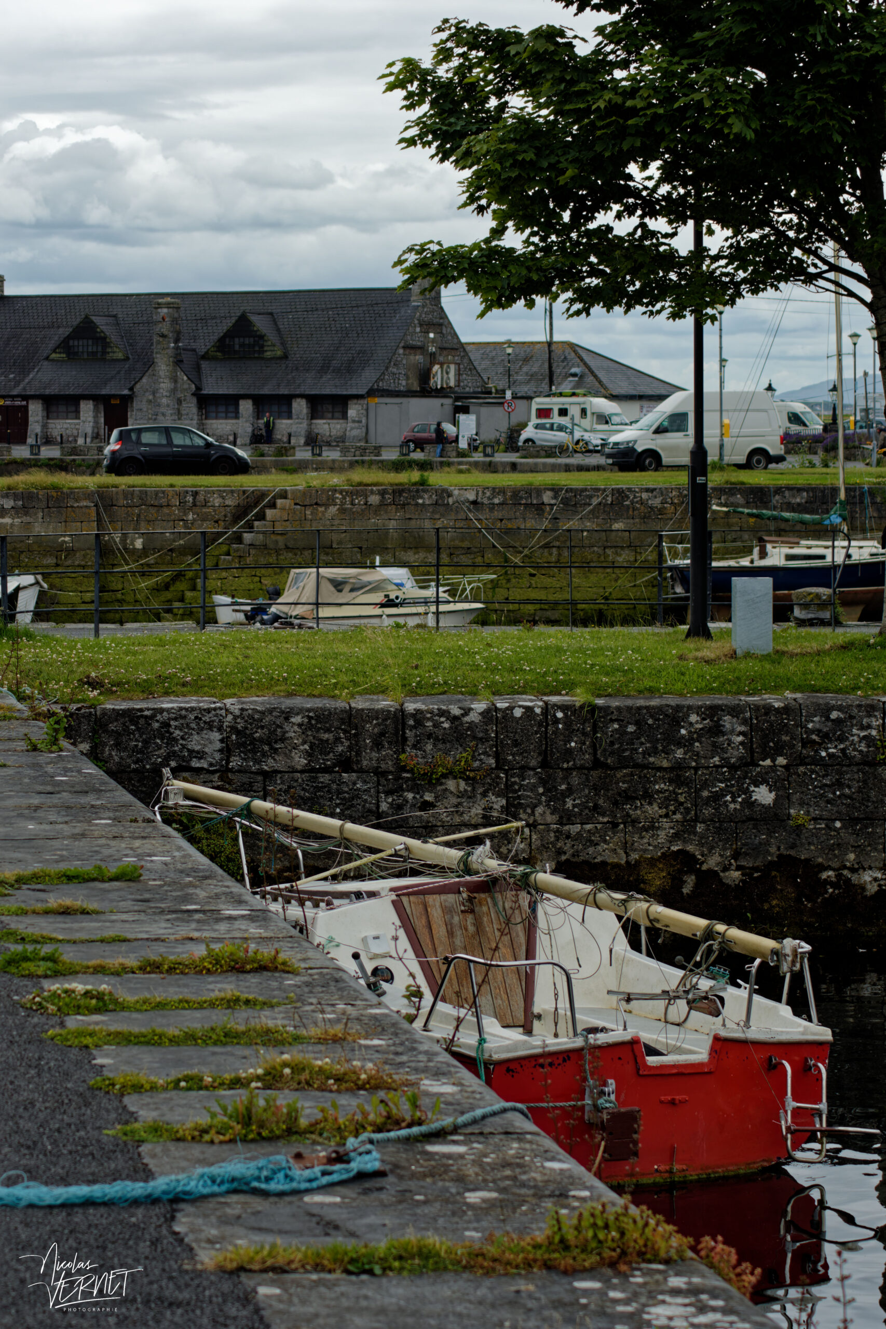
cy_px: 664
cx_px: 443
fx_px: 3875
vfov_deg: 19.5
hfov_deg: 13.0
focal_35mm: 105
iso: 400
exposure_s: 1/1000
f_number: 8
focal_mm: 70
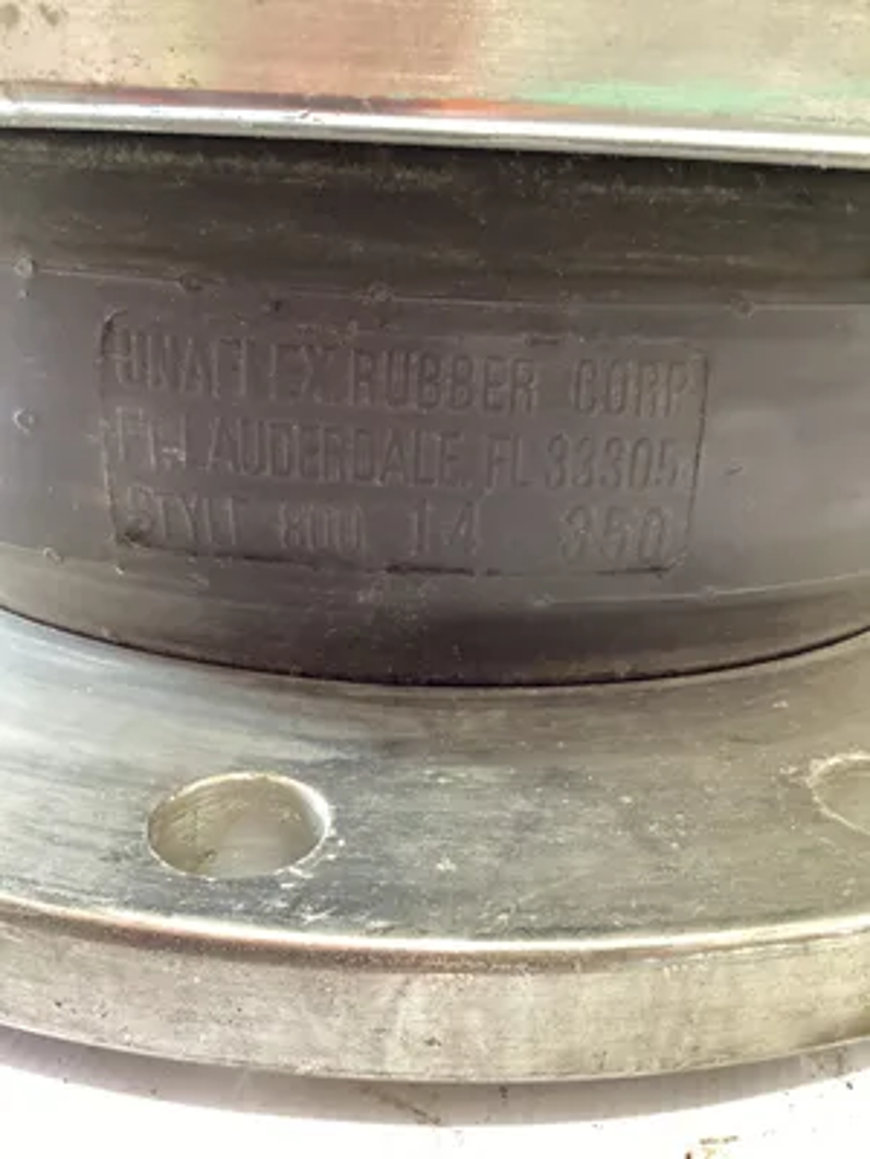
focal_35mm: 31
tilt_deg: -21.4
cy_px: 580
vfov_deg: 58.4
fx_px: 1039
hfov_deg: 45.4
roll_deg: -1.6
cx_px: 435
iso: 500
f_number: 2.4
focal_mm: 3.3
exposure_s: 1/25
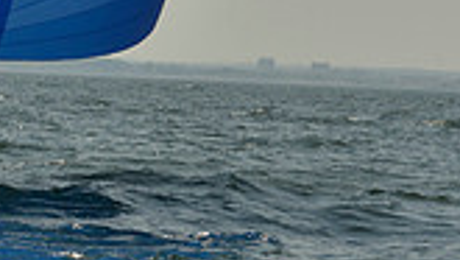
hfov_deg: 8.3
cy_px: -500
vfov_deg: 4.5
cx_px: -63
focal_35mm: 258
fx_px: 3148
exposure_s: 1/1250
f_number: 9
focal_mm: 70
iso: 200
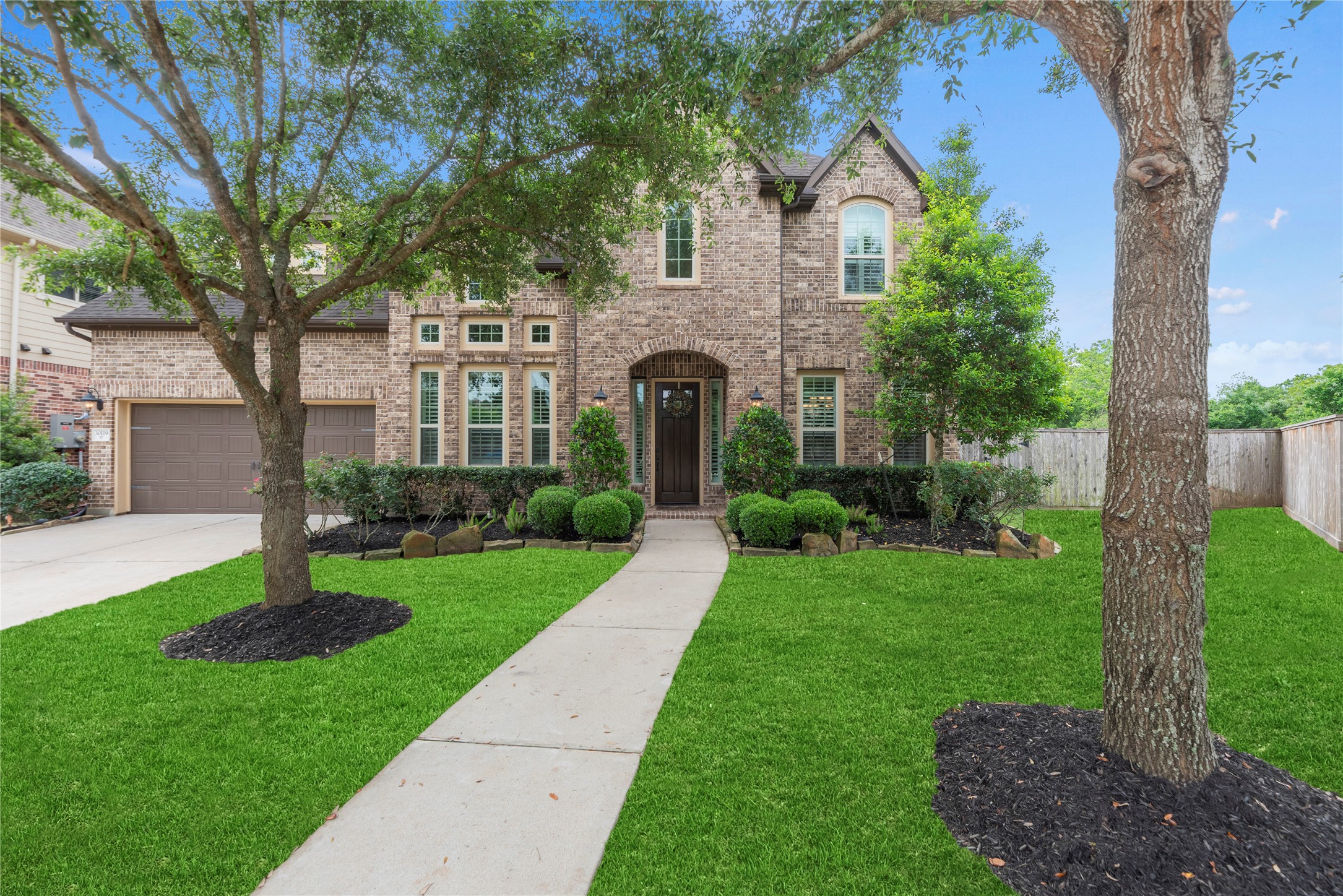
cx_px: 672
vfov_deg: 81.2
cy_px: 448
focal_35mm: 14
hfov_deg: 104.2
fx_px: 522
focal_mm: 14
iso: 220
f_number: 8
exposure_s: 1/100
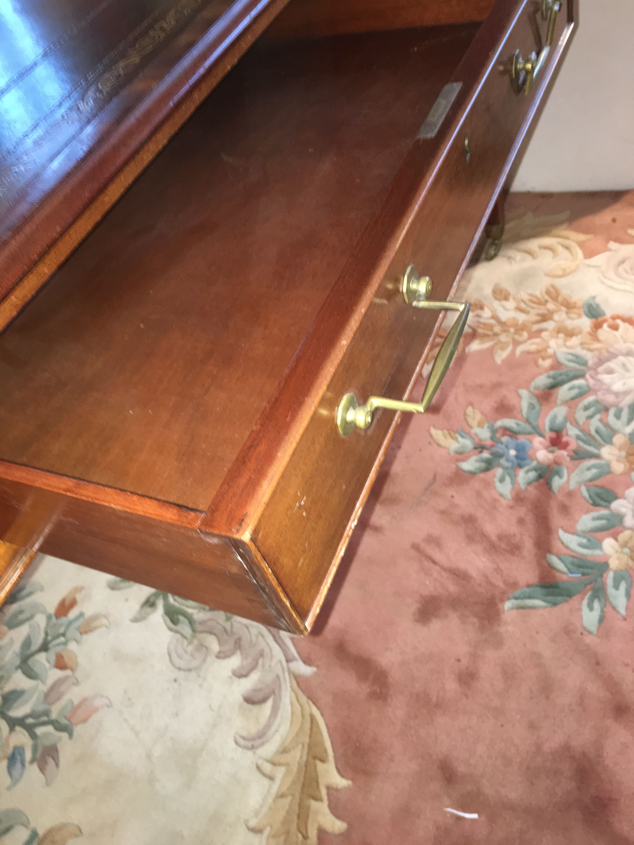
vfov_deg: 61.7
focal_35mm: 29
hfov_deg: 48.2
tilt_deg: -46.4
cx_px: 317
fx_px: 708
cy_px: 422
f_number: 2.2
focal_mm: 4.15
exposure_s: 1/17
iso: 125
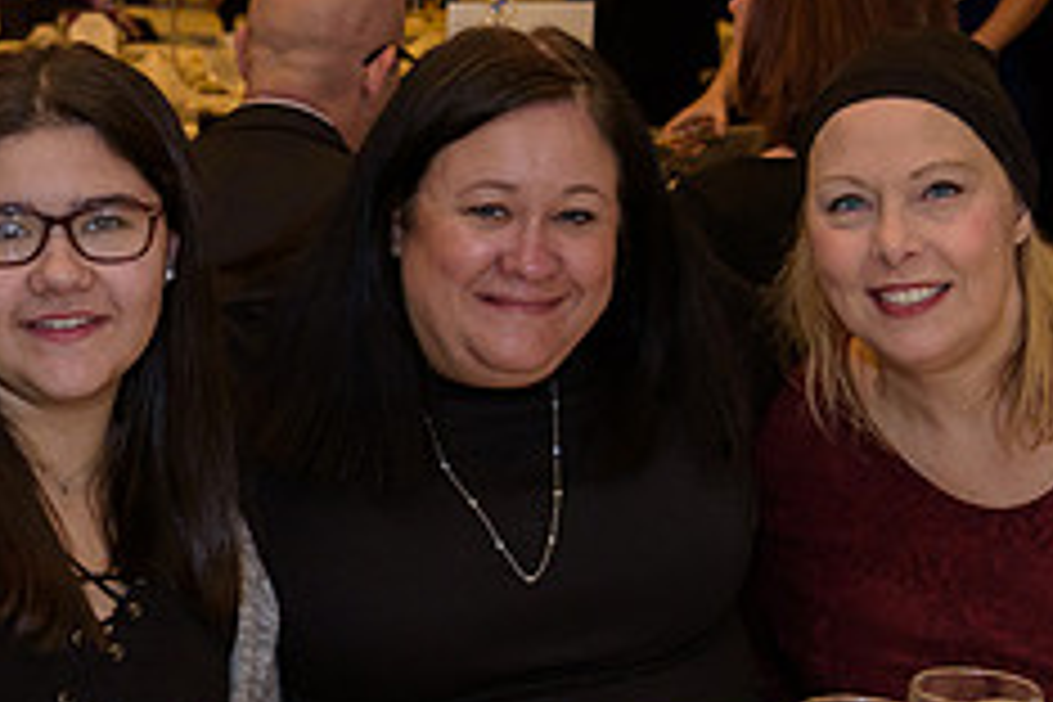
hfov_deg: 21.3
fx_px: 2749
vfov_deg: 14.5
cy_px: 308
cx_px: 140
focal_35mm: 94
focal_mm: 38
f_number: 3.2
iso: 1600
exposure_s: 1/125
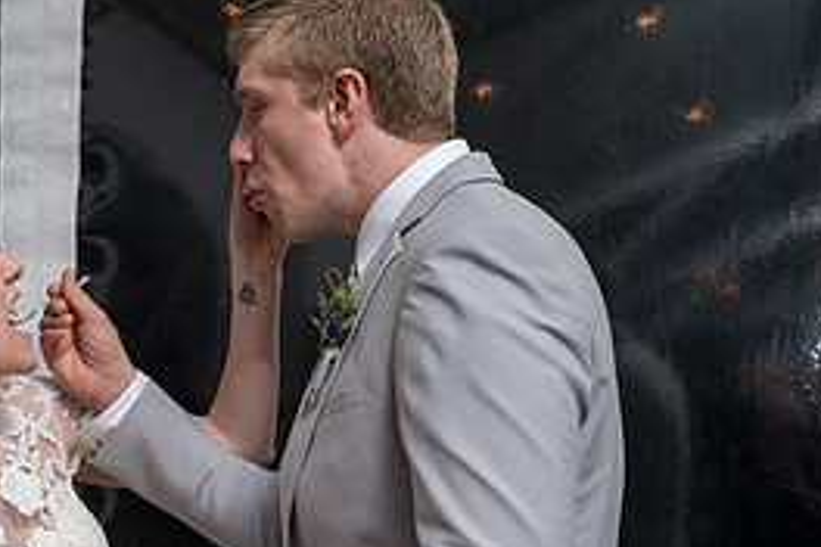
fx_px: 1916
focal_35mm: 84
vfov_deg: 16.0
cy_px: 513
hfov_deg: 22.8
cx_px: -78
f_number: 5
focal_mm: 34
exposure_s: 1/200
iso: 2000
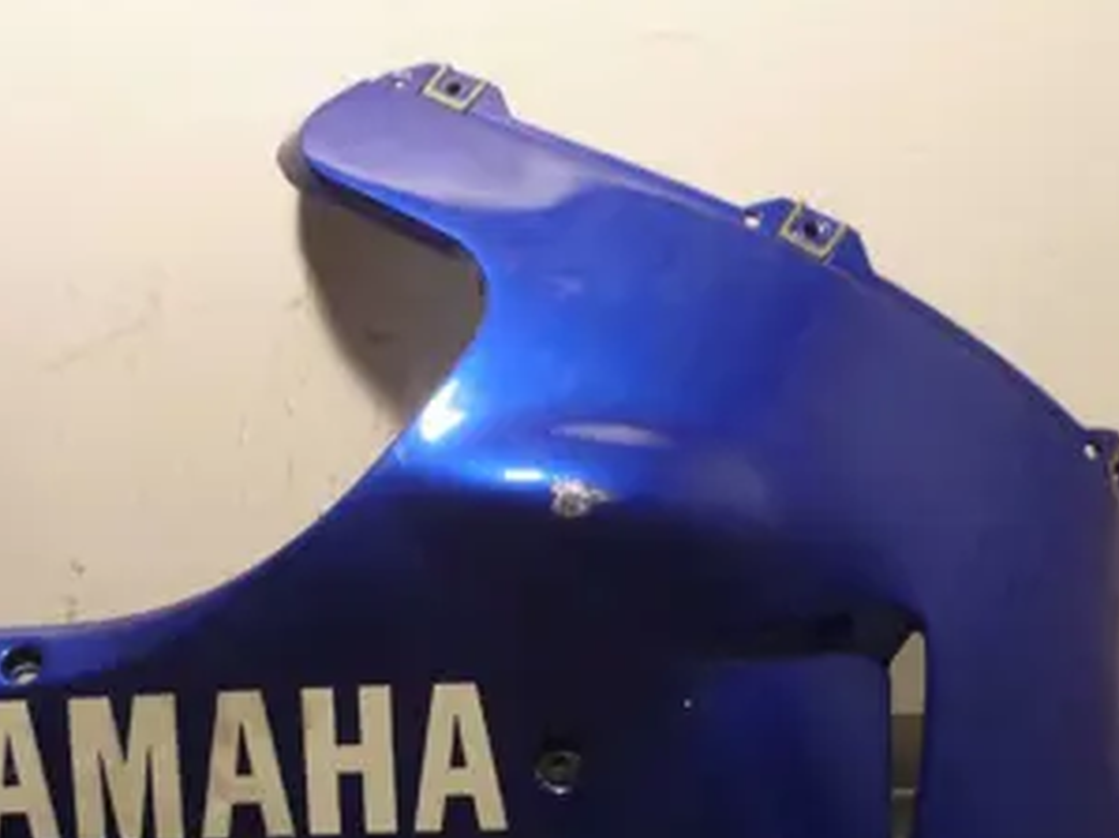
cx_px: 430
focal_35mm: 53
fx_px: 1713
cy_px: 625
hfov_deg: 36.0
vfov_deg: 27.1
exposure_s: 1/30
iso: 80
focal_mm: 5.5
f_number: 2.8
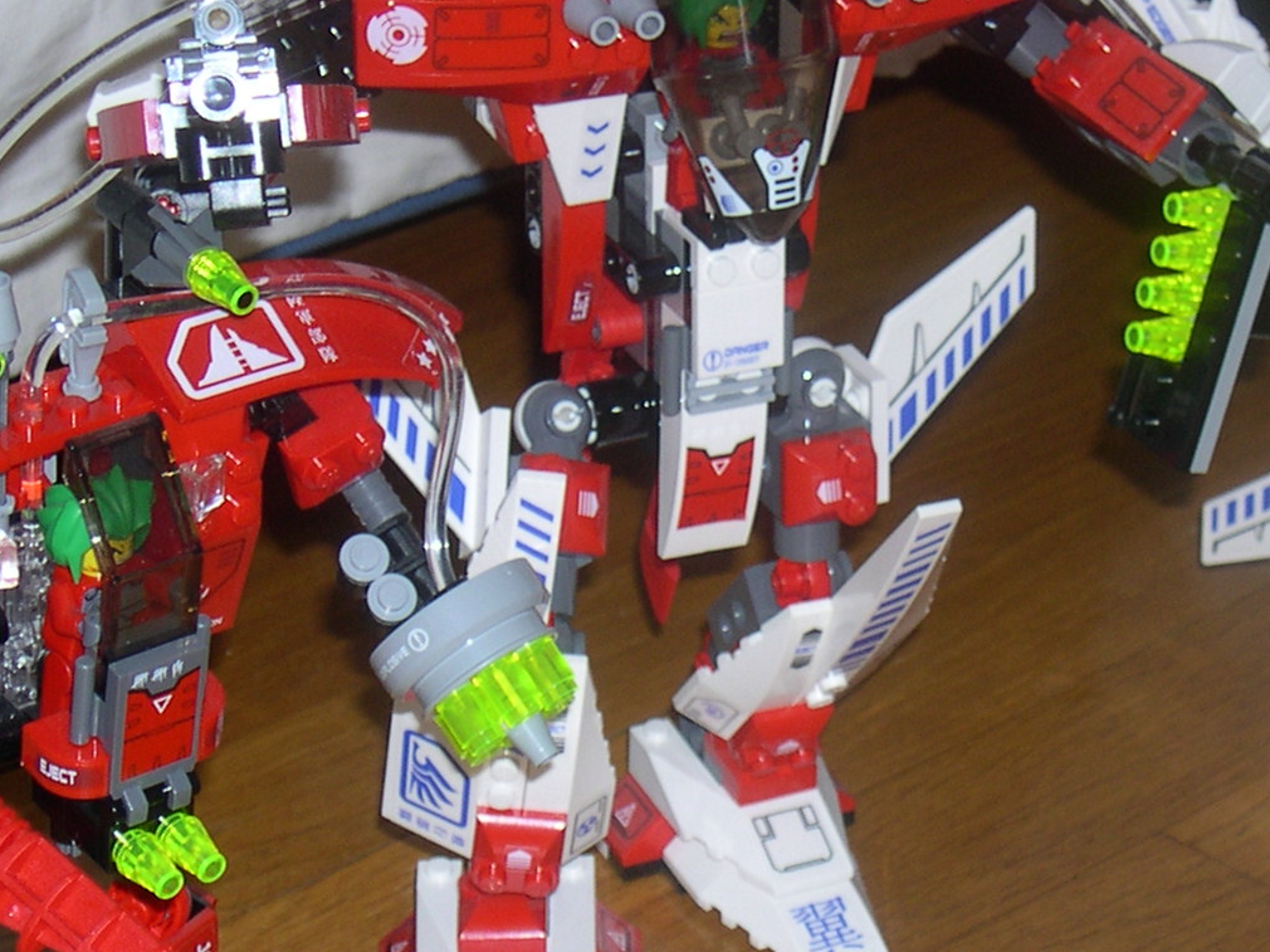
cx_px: 781
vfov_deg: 9.2
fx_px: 5942
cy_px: 605
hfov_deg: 12.2
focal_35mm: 162
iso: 100
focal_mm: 15.3
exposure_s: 1/60
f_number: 3.8
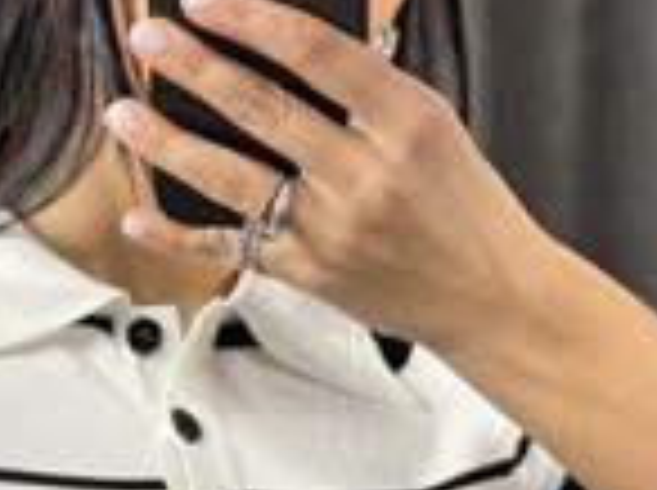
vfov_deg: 10.8
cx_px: 72
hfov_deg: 14.4
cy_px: 443
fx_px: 2577
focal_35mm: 136
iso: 80
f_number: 1.78
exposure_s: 1/100
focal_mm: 6.86
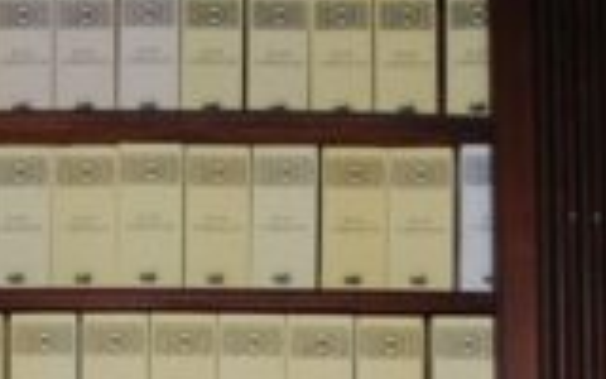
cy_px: 432
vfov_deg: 11.2
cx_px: 131
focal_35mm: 115
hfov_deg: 18.0
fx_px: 1899
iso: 800
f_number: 5
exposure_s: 1/60
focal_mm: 24
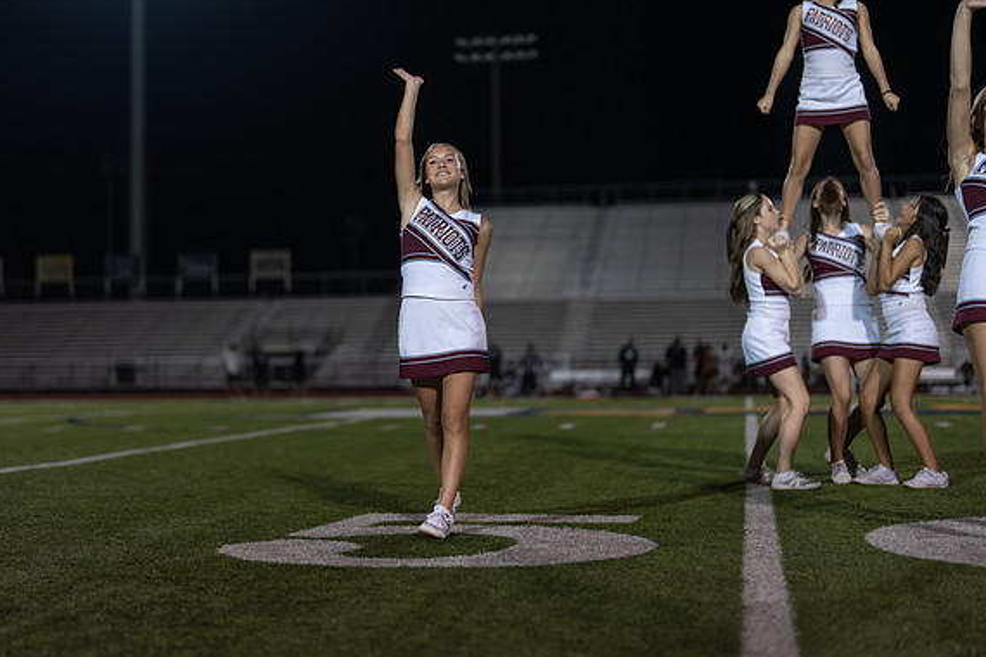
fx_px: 1698
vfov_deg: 21.9
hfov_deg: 32.3
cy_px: 301
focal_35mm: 62
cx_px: 423
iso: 500
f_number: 1.2
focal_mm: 50
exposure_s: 1/1250
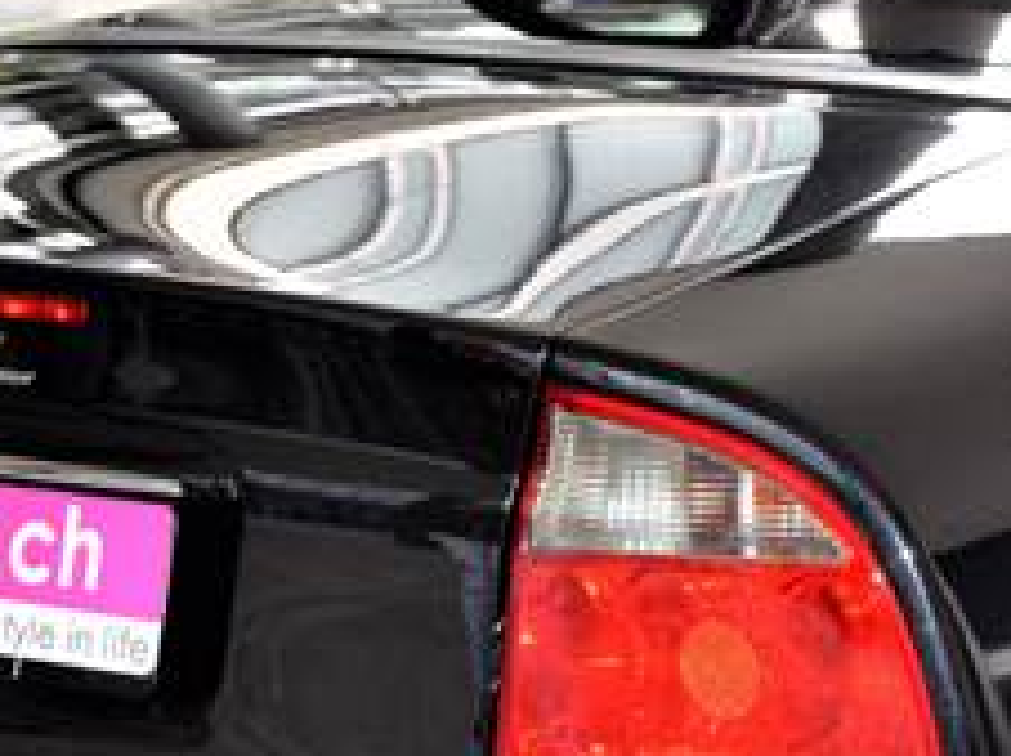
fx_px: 4522
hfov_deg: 12.6
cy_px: 434
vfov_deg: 9.6
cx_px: 962
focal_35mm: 155
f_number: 4
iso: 640
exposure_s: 1/60
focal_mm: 38
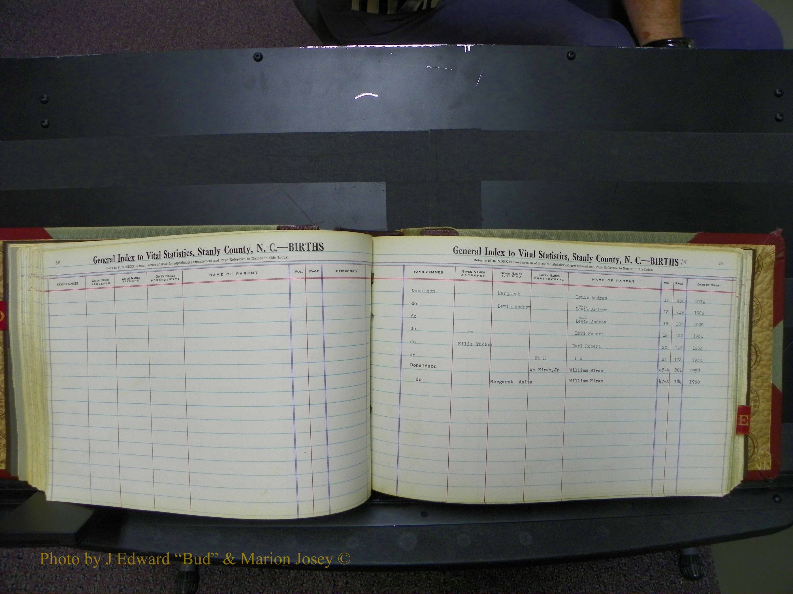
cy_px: 297
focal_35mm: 26
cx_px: 396
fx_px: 596
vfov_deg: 53.1
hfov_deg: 67.3
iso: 100
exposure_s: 1/30
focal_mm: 4.6
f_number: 2.8
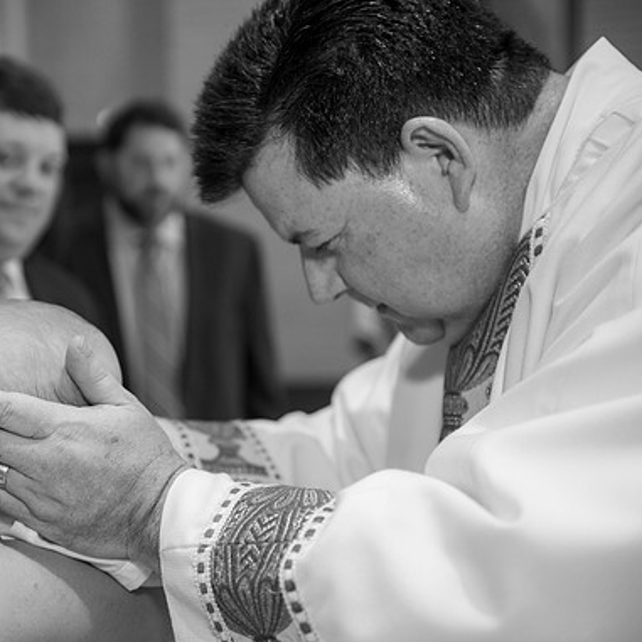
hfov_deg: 27.4
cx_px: 177
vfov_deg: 27.7
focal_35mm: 62
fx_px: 1301
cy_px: 322
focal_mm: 48
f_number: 2.8
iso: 1000
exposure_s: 1/100
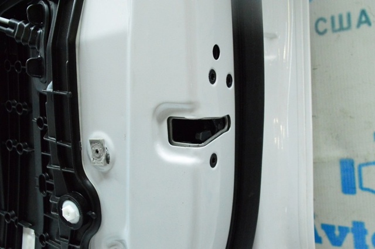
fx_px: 343
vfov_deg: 39.9
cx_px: 188
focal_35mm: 33
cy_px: 124
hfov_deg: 57.3
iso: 6400
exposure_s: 1/250
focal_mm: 22
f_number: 6.3
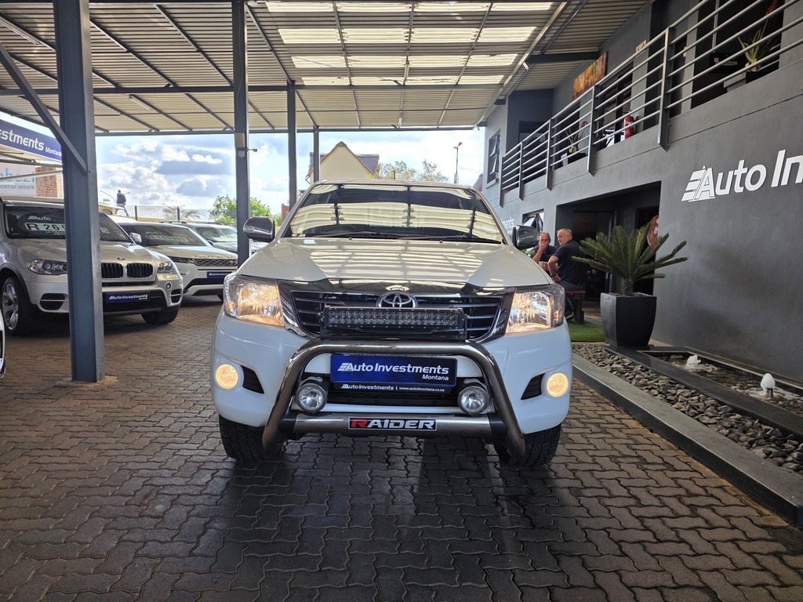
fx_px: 534
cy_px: 301
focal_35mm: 23
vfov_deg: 58.9
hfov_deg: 73.9
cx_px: 402
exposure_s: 1/359
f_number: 1.7
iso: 25
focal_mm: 6.25
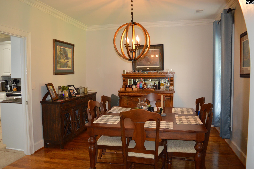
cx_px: 127
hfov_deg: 67.4
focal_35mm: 27
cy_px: 84
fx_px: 190
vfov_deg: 47.8
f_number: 3.5
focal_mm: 18
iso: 640
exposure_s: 1/60
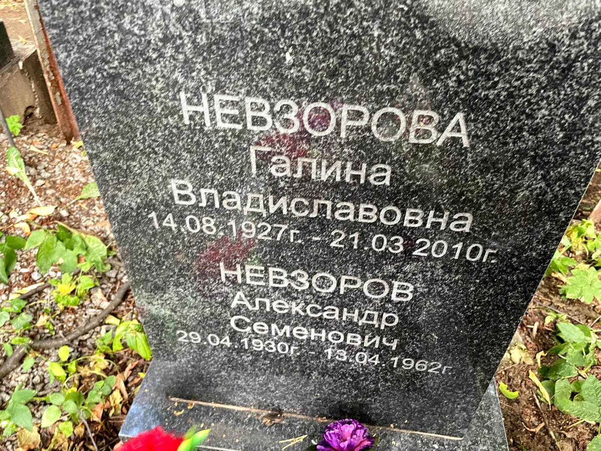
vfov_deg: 53.1
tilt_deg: -45.1
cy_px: 226
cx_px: 300
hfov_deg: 67.3
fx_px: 452
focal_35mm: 26
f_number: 1.6
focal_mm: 4.2
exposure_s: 1/60
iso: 400
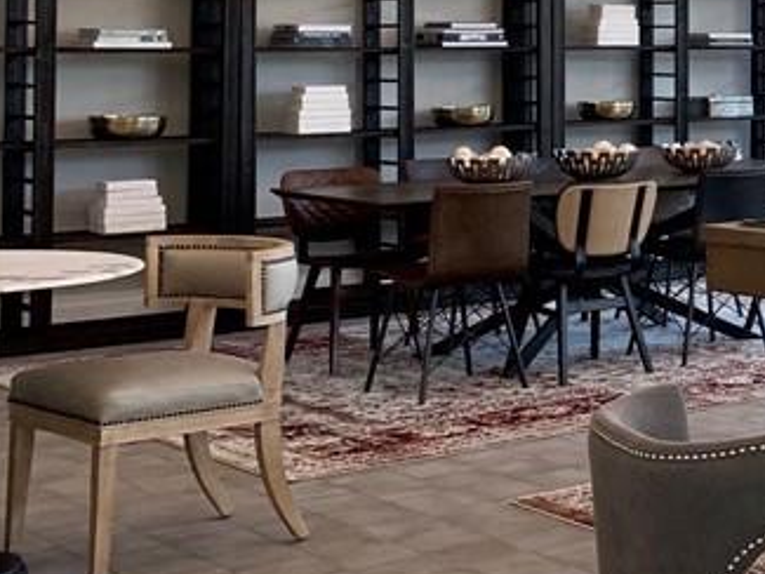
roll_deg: -0.5
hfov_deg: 20.0
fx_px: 1813
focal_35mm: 82
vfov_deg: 17.7
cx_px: 1196
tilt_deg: +0.1
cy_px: 45
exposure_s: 1/120
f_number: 1.8
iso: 32
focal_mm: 4.25
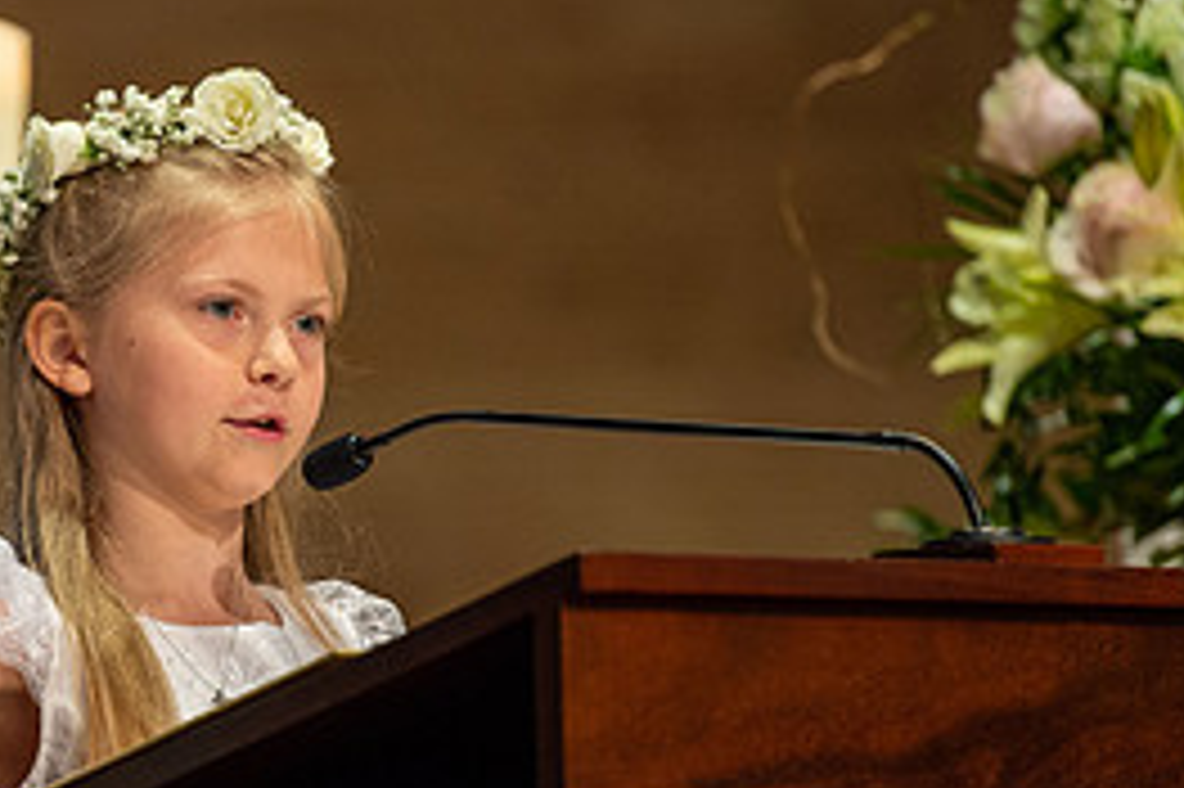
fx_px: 14494
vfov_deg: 3.1
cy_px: 567
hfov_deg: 4.7
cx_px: 27
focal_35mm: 441
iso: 1600
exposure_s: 1/125
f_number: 3.2
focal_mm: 200
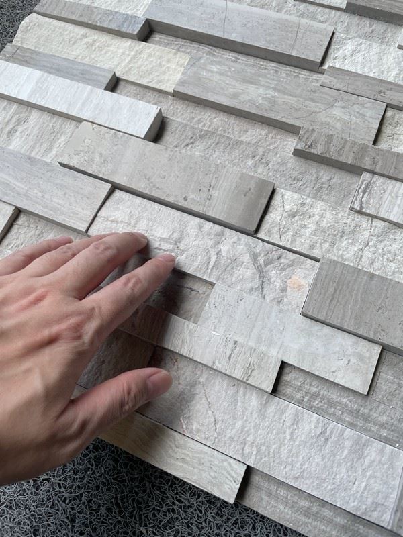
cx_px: 202
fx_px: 404
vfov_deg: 67.3
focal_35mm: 26
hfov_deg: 53.1
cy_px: 268
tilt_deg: -67.6
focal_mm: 4.2
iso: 32
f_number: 1.6
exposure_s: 1/389
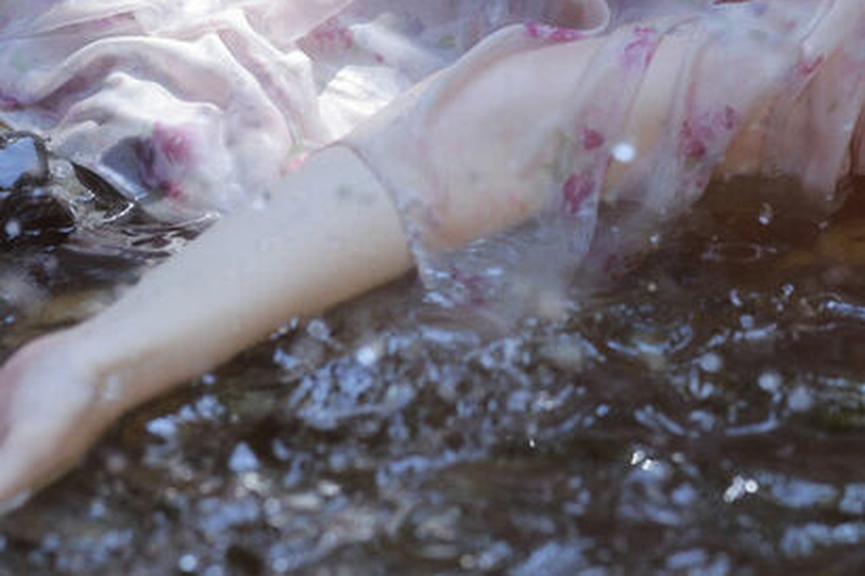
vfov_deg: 6.4
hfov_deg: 9.5
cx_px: 888
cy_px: -74
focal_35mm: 215
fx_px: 5164
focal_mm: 85
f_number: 2.5
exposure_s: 1/800
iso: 400
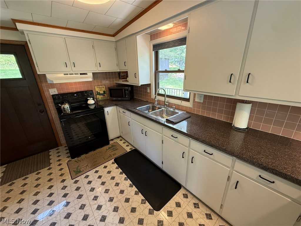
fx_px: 122
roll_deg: +1.9
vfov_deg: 85.7
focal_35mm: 14
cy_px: 113
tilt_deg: -18.9
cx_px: 150
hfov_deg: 102.1
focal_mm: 2.22
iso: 320
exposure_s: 1/120
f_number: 2.2
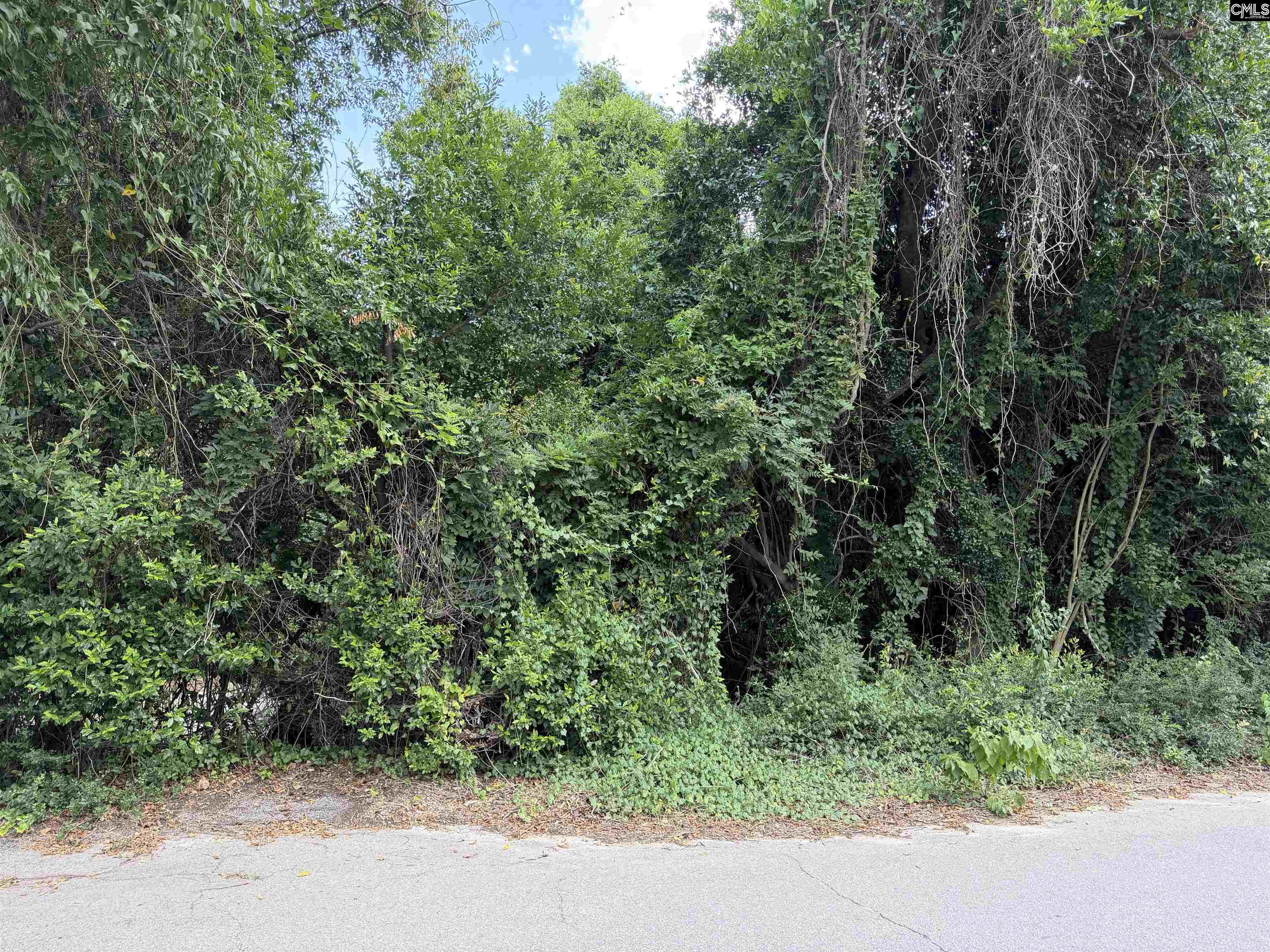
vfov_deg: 56.8
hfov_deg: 71.6
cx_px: 635
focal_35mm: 24
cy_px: 476
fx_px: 881
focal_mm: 6.76
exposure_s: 1/204
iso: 80
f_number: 1.78
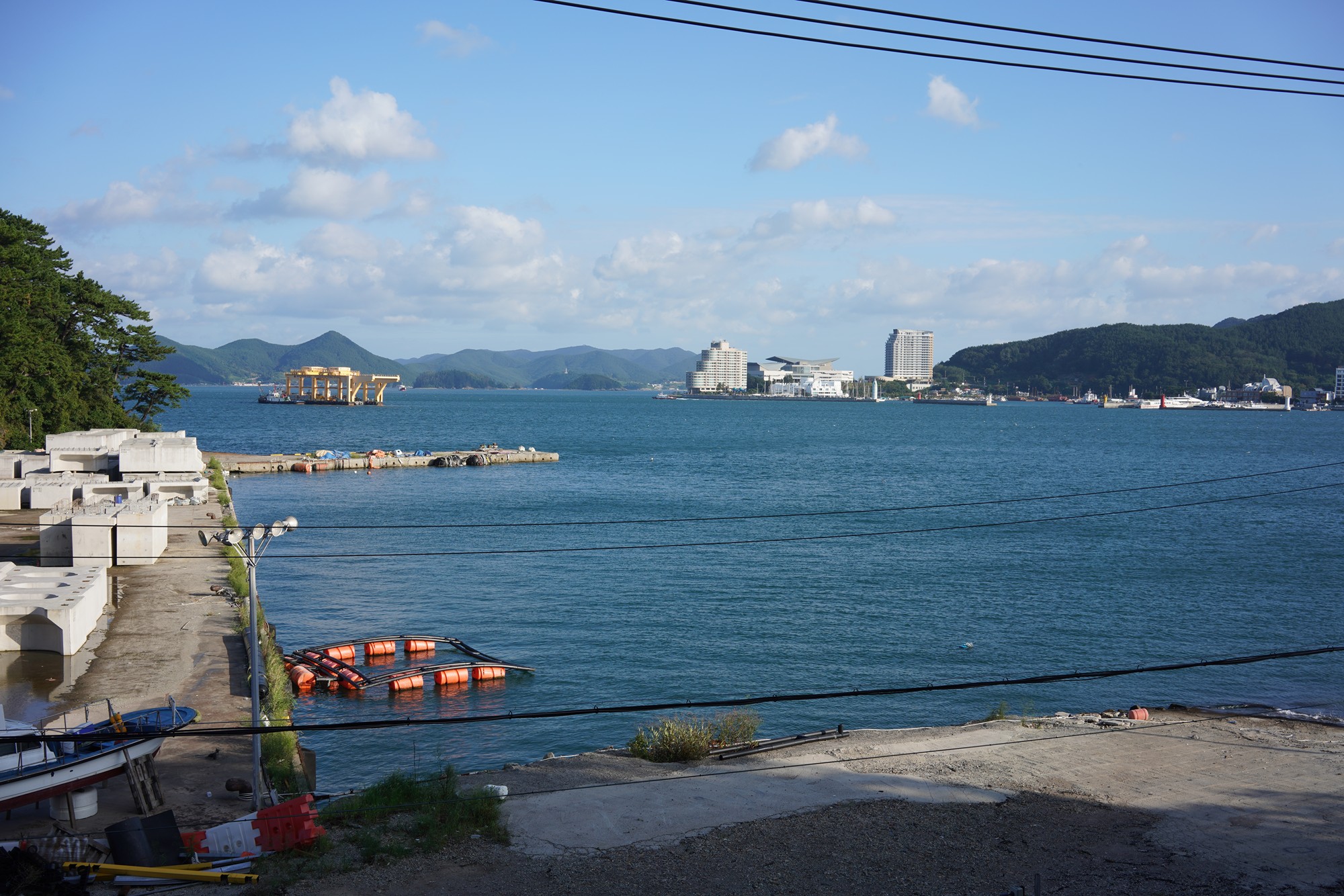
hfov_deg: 54.4
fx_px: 1307
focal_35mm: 35
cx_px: 672
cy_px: 448
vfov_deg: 37.9
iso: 100
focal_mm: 35
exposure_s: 1/100
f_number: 11
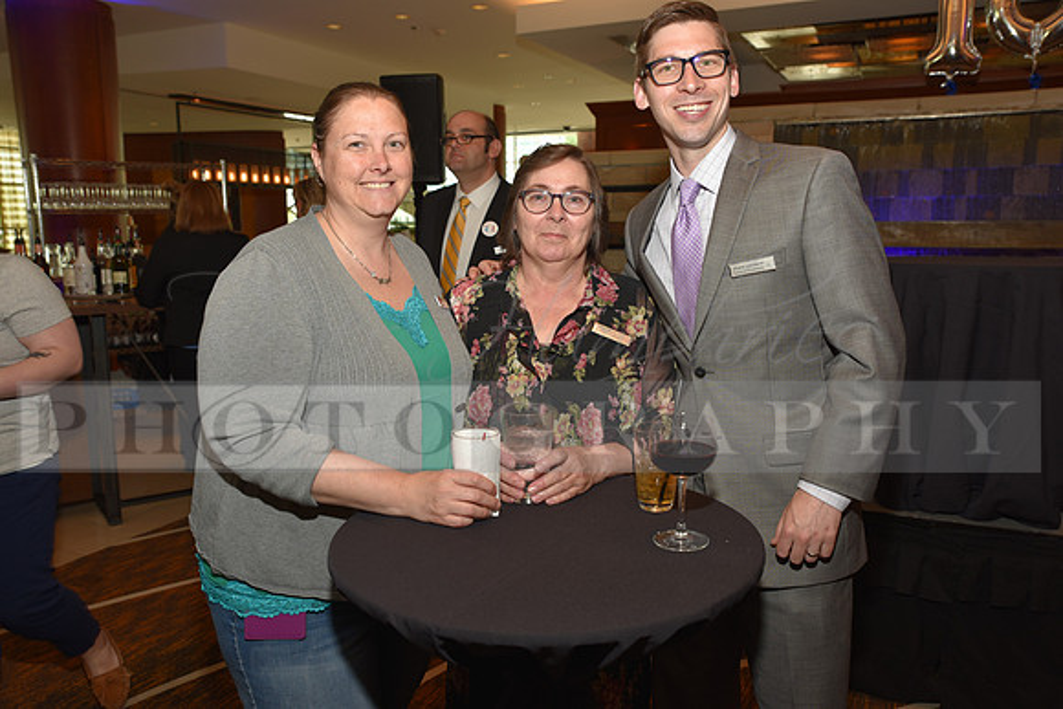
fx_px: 856
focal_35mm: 29
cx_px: 532
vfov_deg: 45.0
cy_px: 354
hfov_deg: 63.6
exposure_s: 1/60
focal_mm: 29
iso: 200
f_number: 5
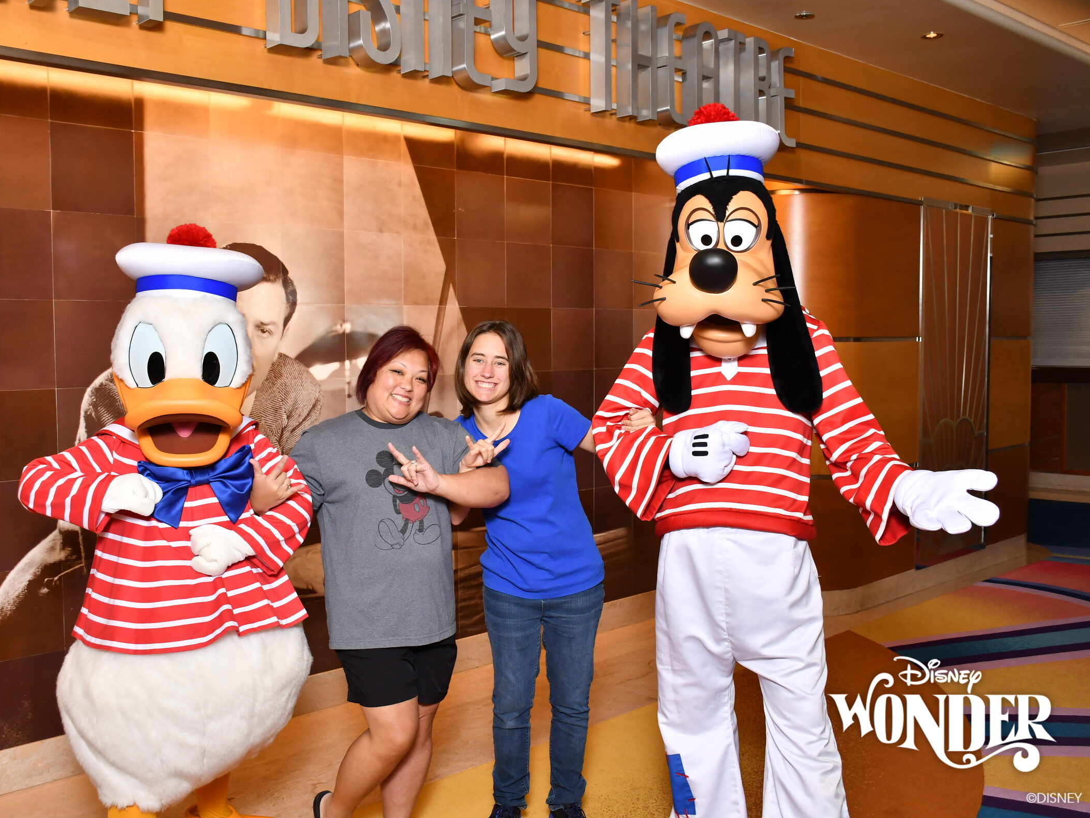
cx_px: 483
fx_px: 1134
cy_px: 406
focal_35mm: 36
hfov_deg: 51.2
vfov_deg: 39.7
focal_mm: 22
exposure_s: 1/125
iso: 640
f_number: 5.6
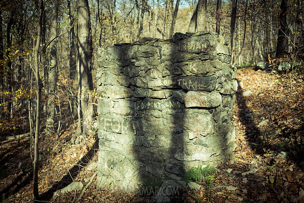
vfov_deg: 37.9
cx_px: 152
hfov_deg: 54.4
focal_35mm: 35
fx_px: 296
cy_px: 102
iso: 500
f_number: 3.2
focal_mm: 35
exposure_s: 1/800
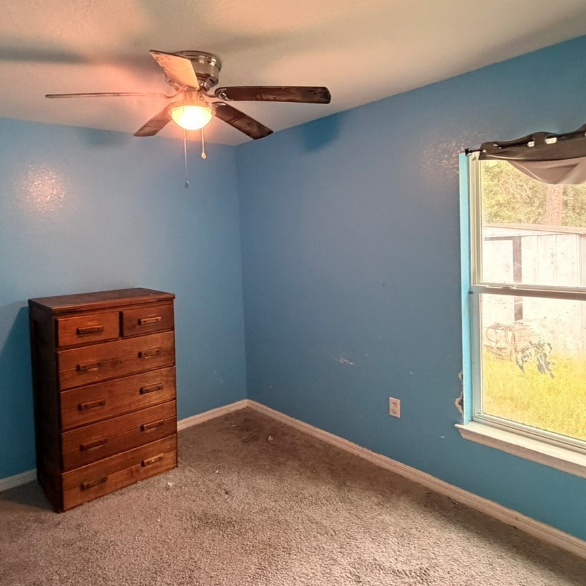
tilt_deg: -3.9
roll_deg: +2.9
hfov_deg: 66.5
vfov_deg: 67.0
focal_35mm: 23
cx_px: 229
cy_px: 259
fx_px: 441
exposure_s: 1/60
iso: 640
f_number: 2.2
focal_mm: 2.22
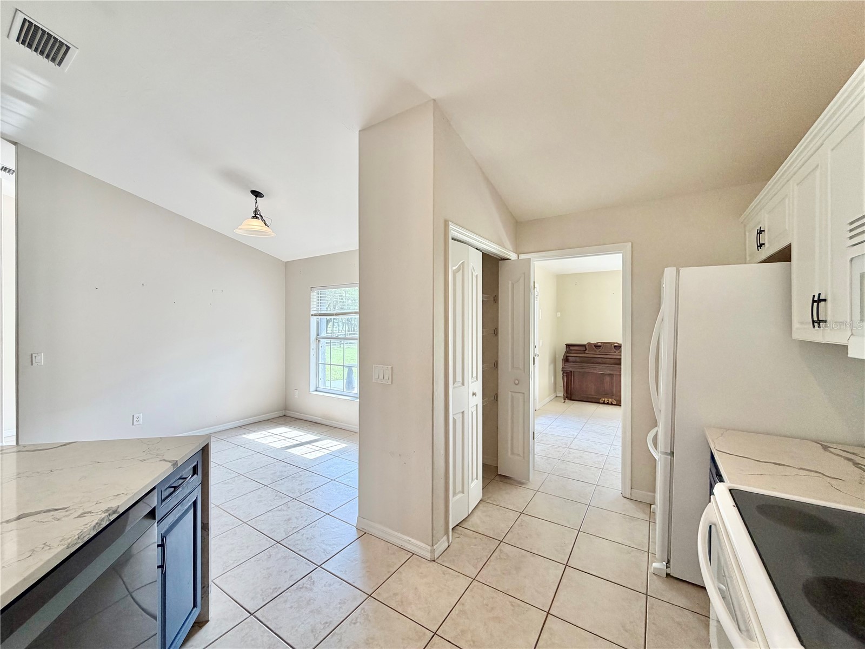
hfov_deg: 102.1
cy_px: 324
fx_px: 350
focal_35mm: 14
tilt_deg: -1.7
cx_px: 432
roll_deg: +0.8
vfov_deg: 85.7
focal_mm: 2.22
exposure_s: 1/120
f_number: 2.2
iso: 100
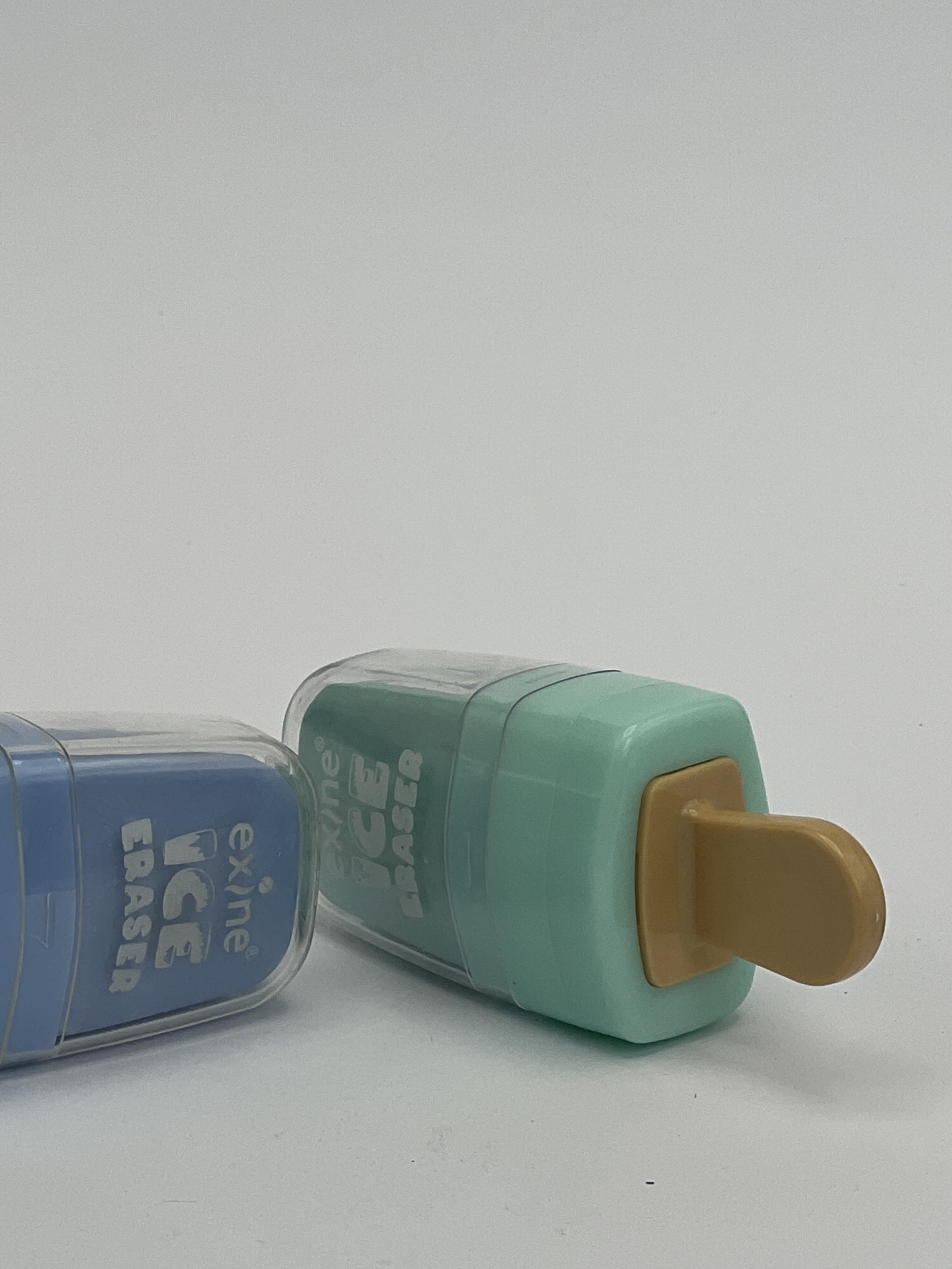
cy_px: 724
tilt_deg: -18.2
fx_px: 5719
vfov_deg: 12.7
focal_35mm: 156
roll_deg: -0.4
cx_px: 281
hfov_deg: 9.5
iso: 32
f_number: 2.8
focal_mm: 9
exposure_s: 1/494
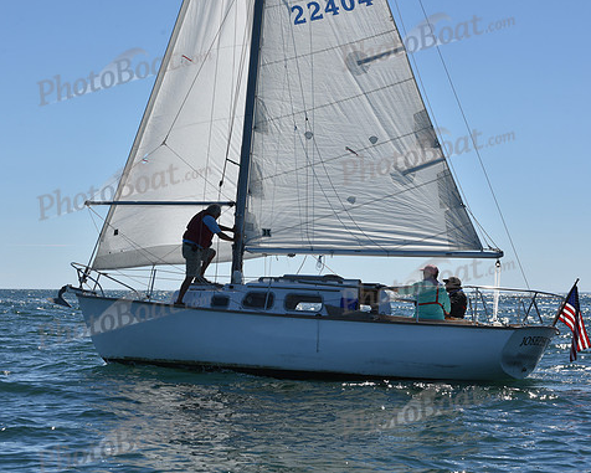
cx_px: 277
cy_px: 235
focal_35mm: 80
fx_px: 1400
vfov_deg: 19.2
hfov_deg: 23.8
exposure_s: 1/1250
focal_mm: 70
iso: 250
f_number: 8
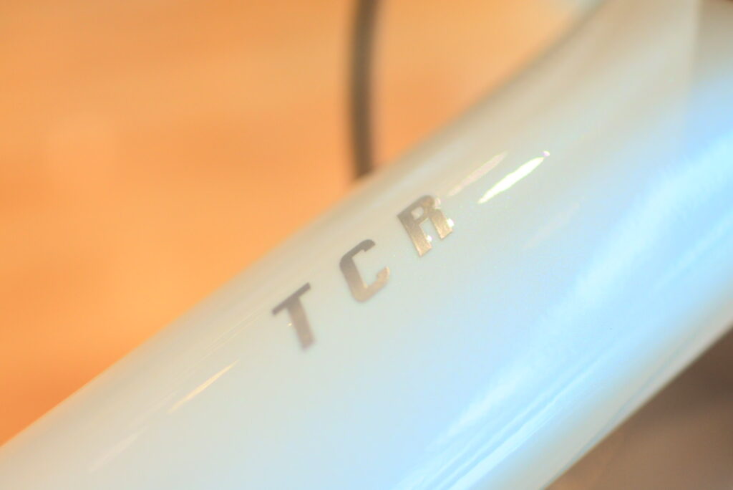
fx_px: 998
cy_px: 245
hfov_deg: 40.3
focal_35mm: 49
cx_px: 366
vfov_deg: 27.6
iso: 220
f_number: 2
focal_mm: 18.5
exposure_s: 1/500
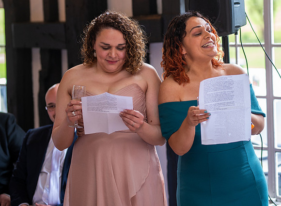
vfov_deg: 11.5
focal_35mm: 127
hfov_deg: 15.6
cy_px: 63
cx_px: 216
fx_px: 1019
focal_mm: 85
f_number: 2.2
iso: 500
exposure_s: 1/100
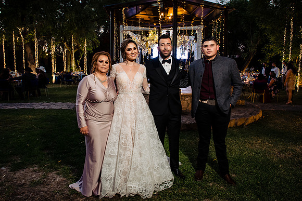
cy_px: 98
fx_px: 219
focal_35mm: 26
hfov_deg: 69.1
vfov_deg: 49.4
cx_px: 142
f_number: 5.6
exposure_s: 1/80
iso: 1600
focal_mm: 24
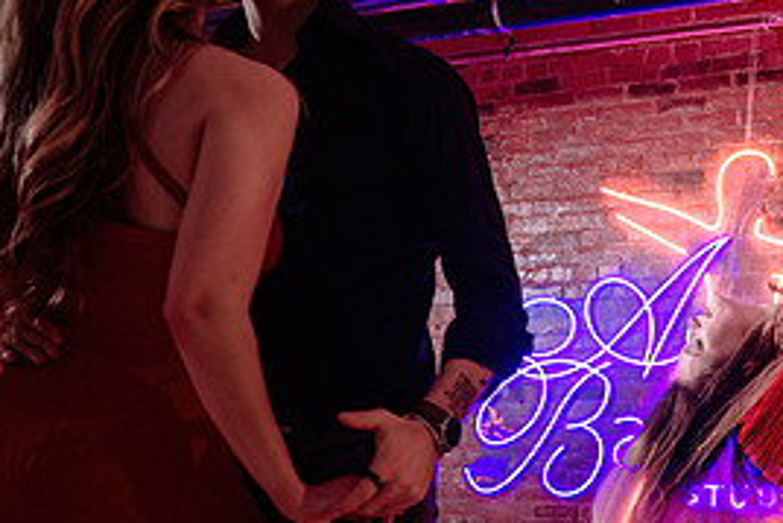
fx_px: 1132
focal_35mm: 52
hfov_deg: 36.7
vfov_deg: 25.1
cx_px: 640
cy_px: 484
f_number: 2.8
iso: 640
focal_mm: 24
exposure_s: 1/100
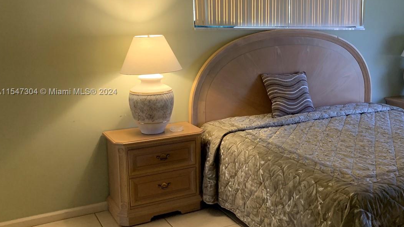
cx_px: 301
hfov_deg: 45.8
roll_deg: -1.0
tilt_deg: -8.2
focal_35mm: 43
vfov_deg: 27.7
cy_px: 92
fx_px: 461
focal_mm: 4.25
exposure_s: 1/60
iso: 320
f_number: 1.8
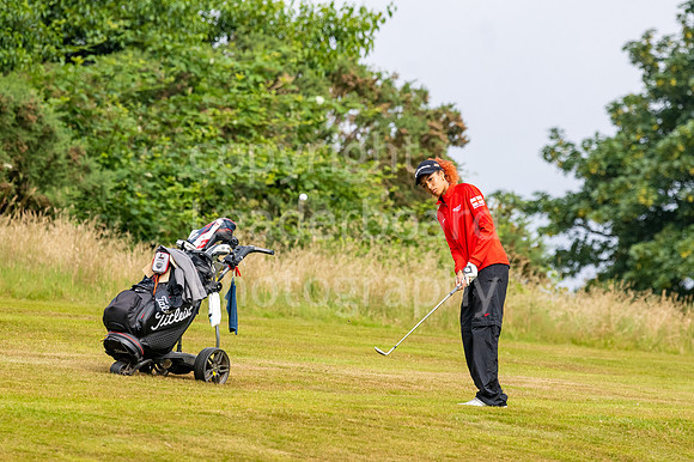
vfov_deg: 3.1
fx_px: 8670
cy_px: 231
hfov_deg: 4.6
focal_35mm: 450
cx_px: 347
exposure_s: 1/1600
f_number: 5.6
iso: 320
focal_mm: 300
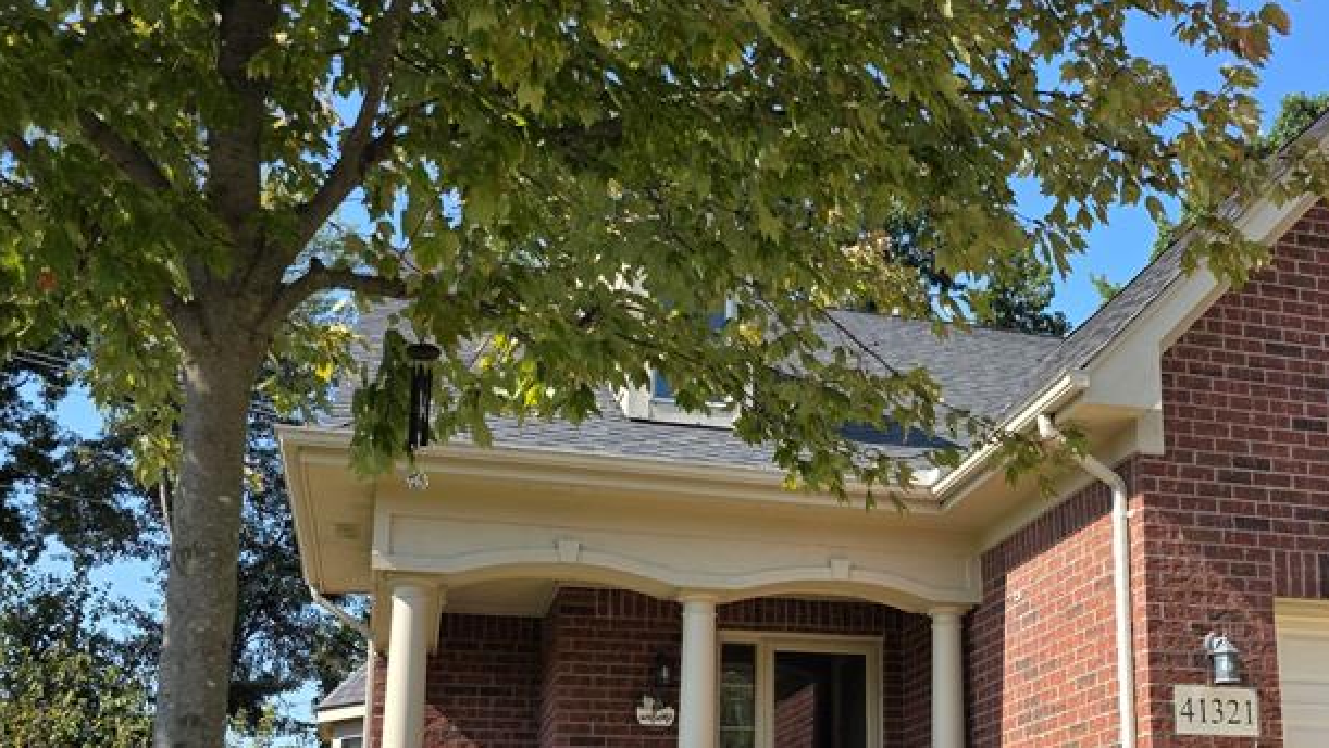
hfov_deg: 46.9
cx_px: 970
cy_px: 613
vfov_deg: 27.7
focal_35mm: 42
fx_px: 1480
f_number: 1.7
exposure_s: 1/2820
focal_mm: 6.3
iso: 80
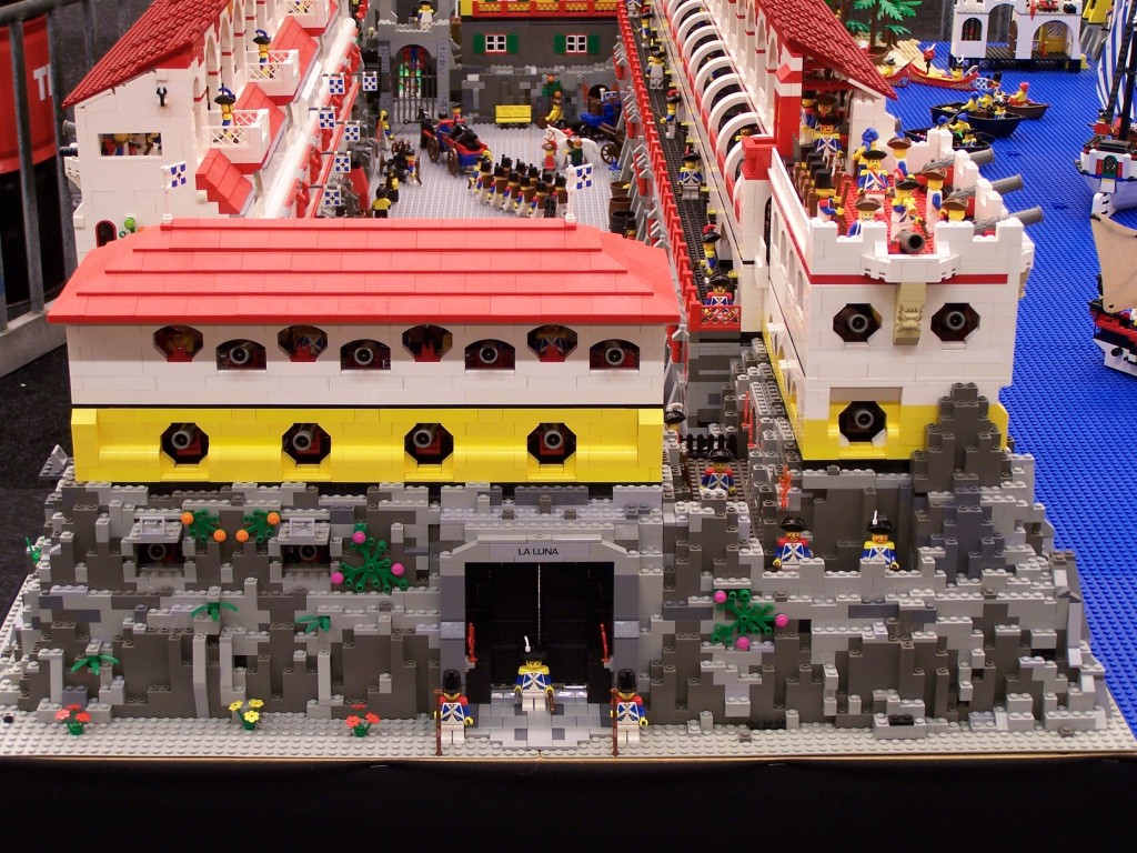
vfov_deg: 21.9
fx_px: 2201
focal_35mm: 67
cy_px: 426
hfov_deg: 29.0
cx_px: 568
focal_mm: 11.1
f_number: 3.2
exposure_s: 1/2
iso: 80
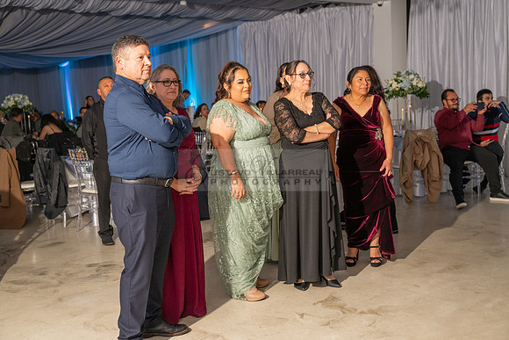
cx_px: 254
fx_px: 580
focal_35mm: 41
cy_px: 170
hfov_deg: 47.4
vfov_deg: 32.6
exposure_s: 1/160
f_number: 4
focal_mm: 41
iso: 1000
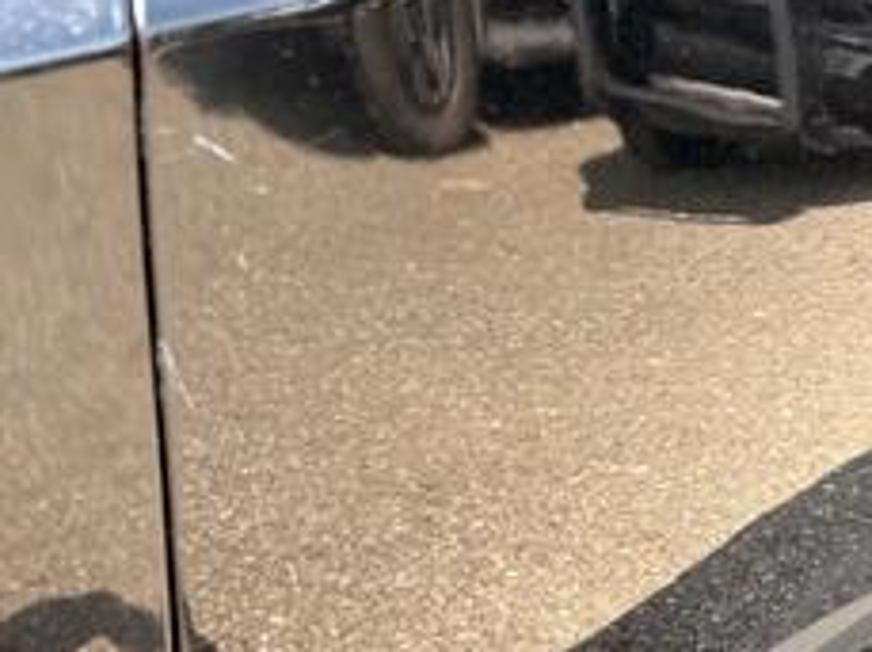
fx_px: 1056
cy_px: 431
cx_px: 366
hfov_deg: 44.7
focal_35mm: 42
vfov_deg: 34.0
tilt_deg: -45.7
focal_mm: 6.76
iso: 100
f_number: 1.78
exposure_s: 1/323
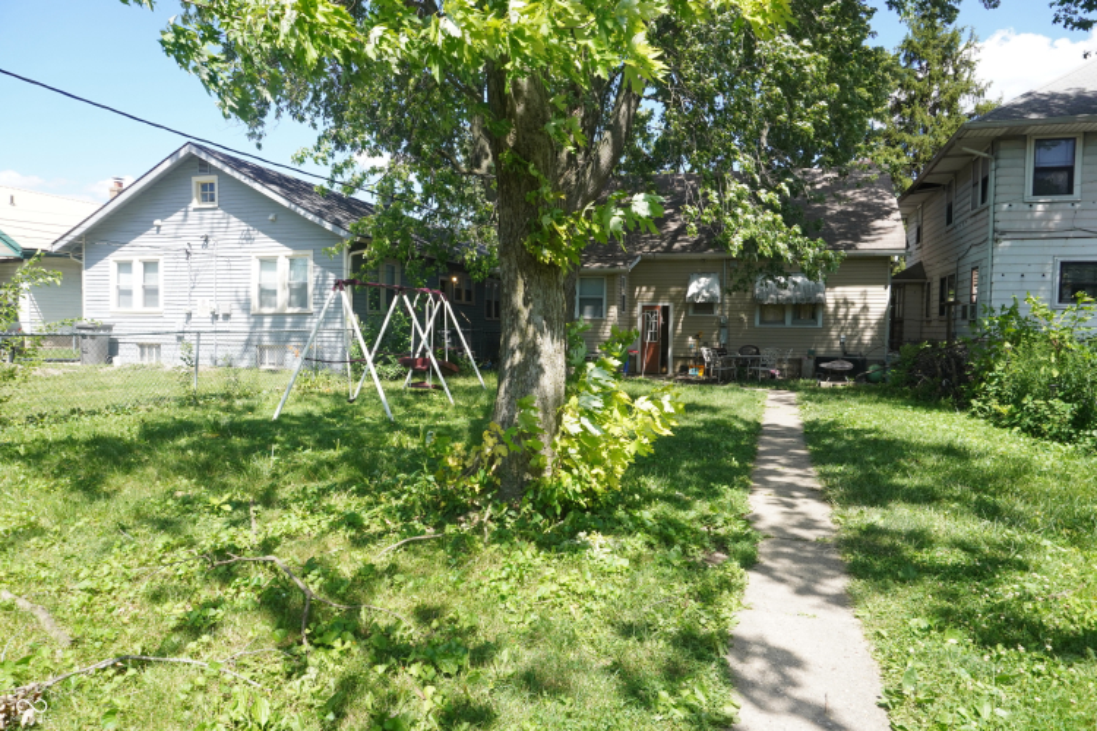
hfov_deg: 73.7
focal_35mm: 24
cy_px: 366
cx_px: 548
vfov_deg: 53.1
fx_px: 731
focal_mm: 16
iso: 320
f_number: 8
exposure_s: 1/250
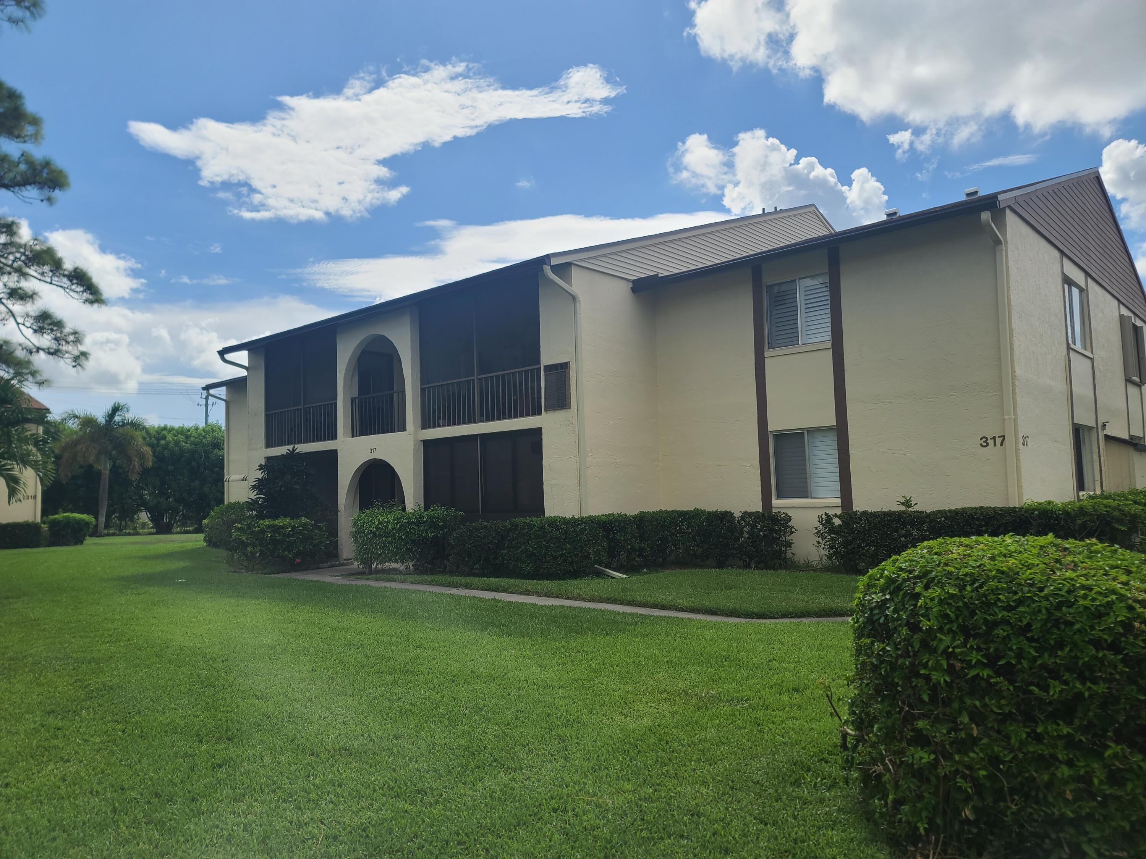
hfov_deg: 69.4
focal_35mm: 25
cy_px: 430
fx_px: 828
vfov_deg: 54.9
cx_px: 573
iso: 16
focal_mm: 7
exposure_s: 1/1336
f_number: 1.8
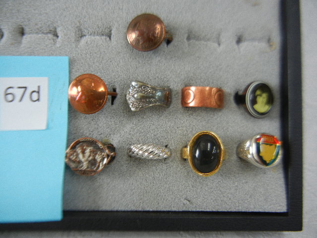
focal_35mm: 30
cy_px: 119
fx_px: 275
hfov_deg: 60.0
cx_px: 158
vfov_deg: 46.8
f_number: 3.5
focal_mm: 5.4
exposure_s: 1/31
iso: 215
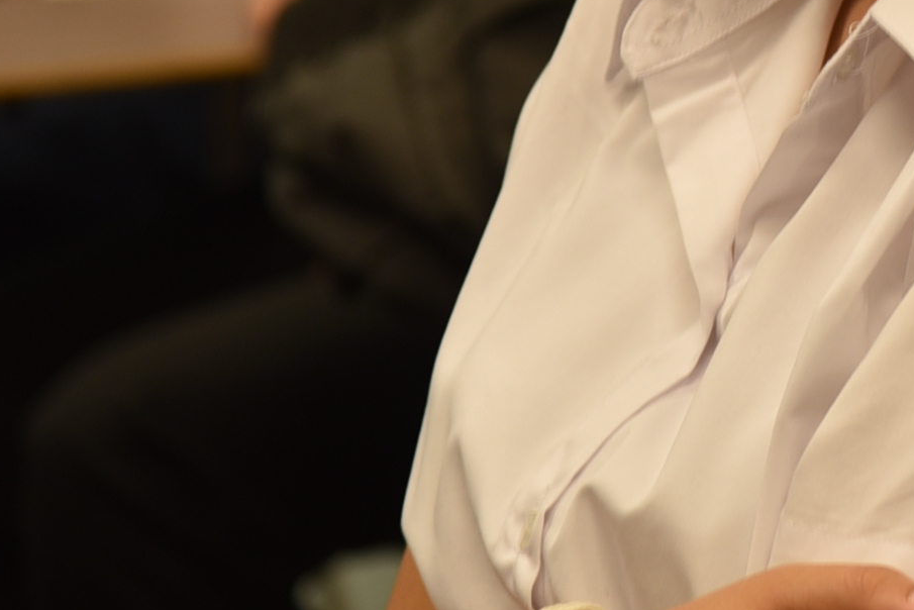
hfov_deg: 5.1
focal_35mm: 399
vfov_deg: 3.4
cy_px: -157
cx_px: 1232
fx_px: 10133
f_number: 4
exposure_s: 1/30
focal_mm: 120
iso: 200
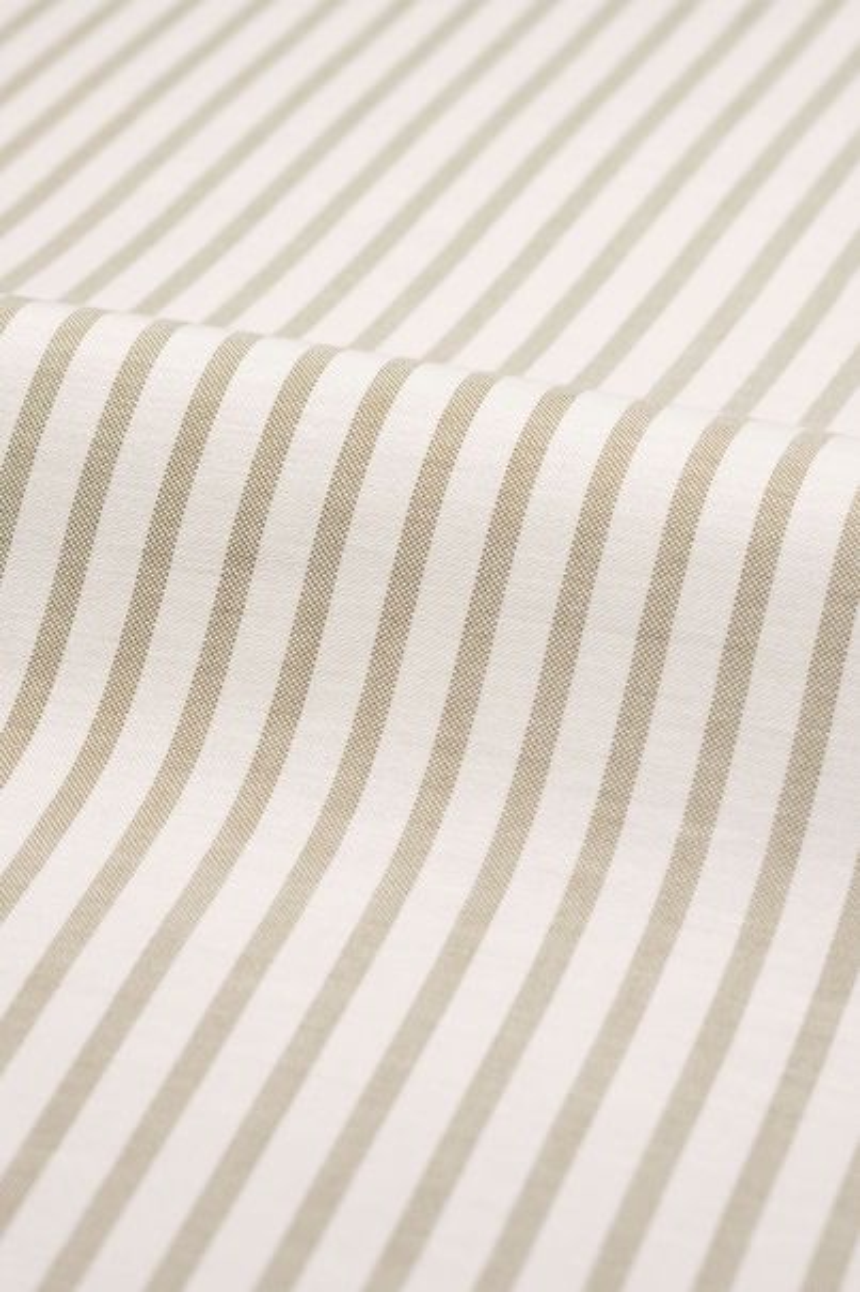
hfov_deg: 16.1
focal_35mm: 85
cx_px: 430
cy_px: 646
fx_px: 3047
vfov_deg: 23.9
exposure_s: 1/160
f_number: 8
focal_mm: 85
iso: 100
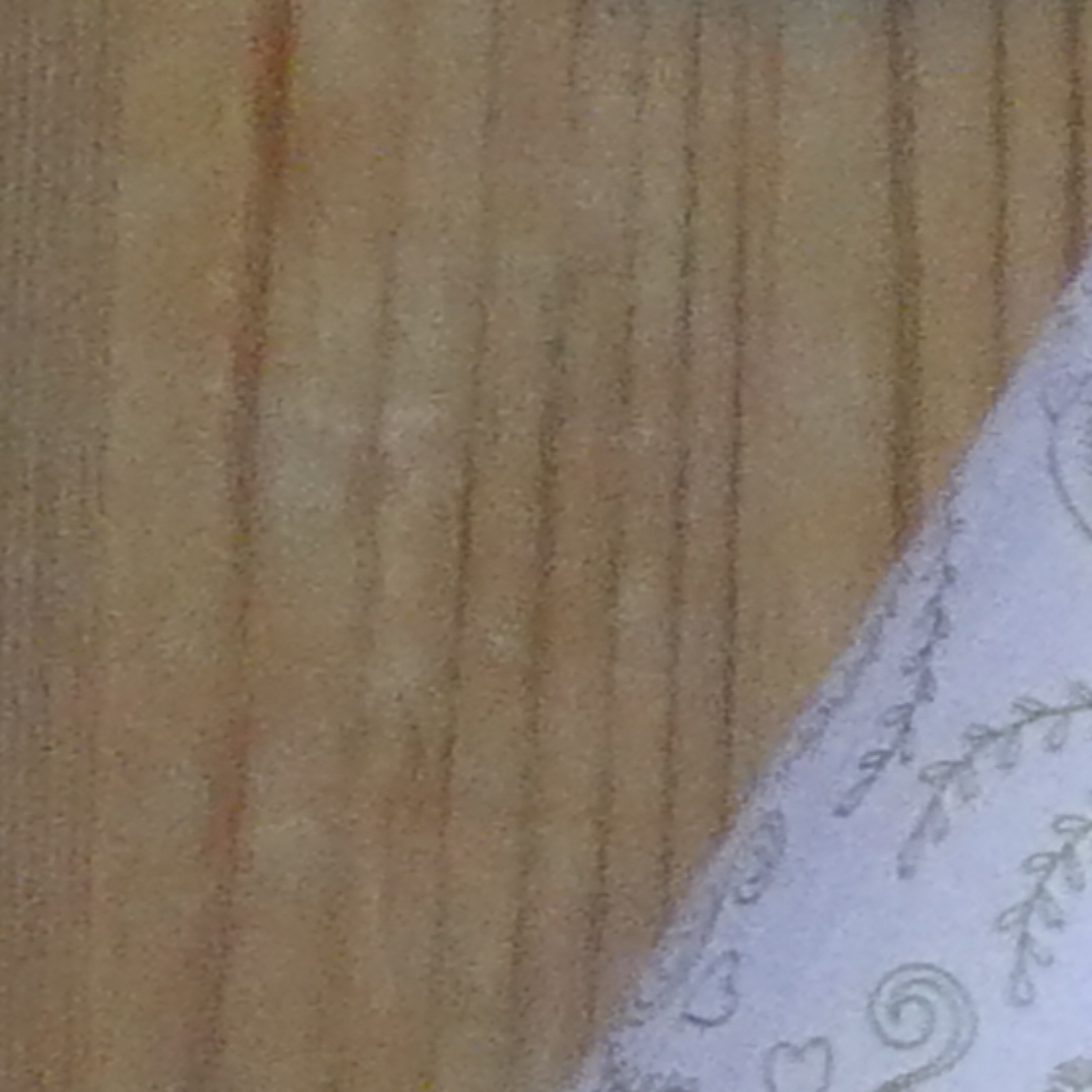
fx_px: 7067
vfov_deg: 8.8
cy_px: -6
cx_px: 5019
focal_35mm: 198
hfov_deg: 6.3
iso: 500
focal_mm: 4.3
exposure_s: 1/60
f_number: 3.3
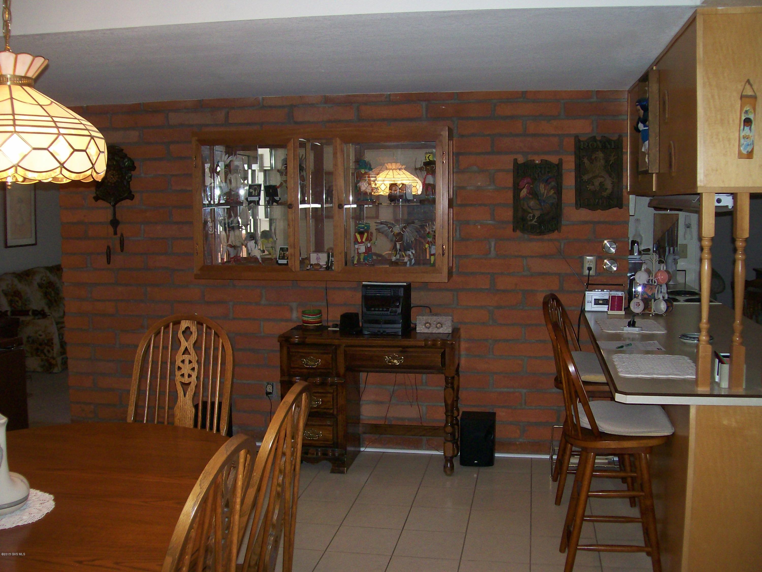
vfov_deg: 39.7
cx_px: 381
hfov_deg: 51.4
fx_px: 792
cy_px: 286
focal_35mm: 36
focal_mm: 6
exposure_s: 1/64
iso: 140
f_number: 2.7
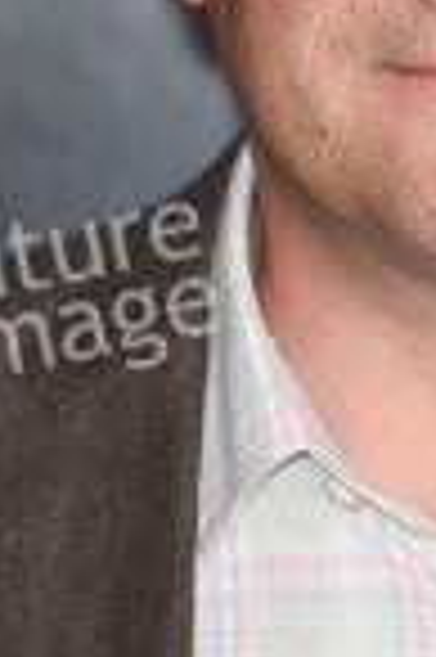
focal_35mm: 548
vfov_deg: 3.8
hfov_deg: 2.5
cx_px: 479
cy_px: 86
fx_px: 9978
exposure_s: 1/250
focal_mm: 200
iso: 1600
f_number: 4
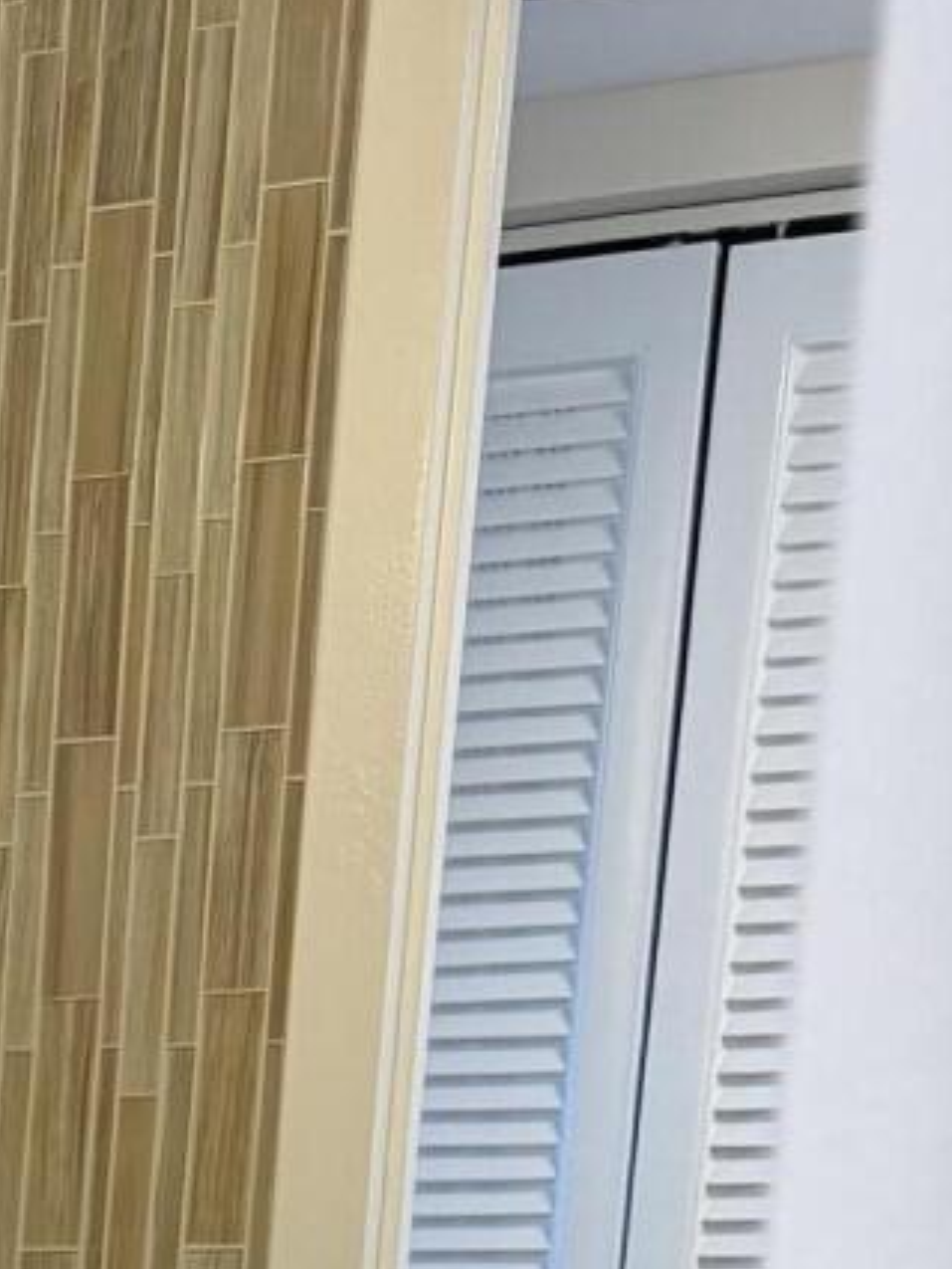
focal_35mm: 113
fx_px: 4142
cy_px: 2347
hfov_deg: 11.2
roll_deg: +2.2
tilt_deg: -17.8
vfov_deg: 14.9
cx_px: -1265
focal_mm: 6.76
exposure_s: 1/120
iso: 160
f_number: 1.78
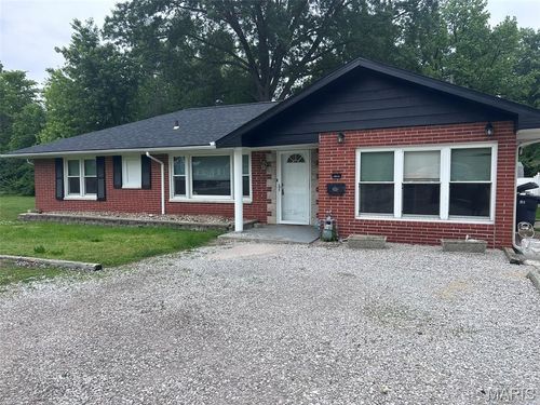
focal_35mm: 26
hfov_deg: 67.3
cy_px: 202
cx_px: 270
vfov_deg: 53.1
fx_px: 406
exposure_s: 1/283
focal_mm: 5.7
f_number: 1.5
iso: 40
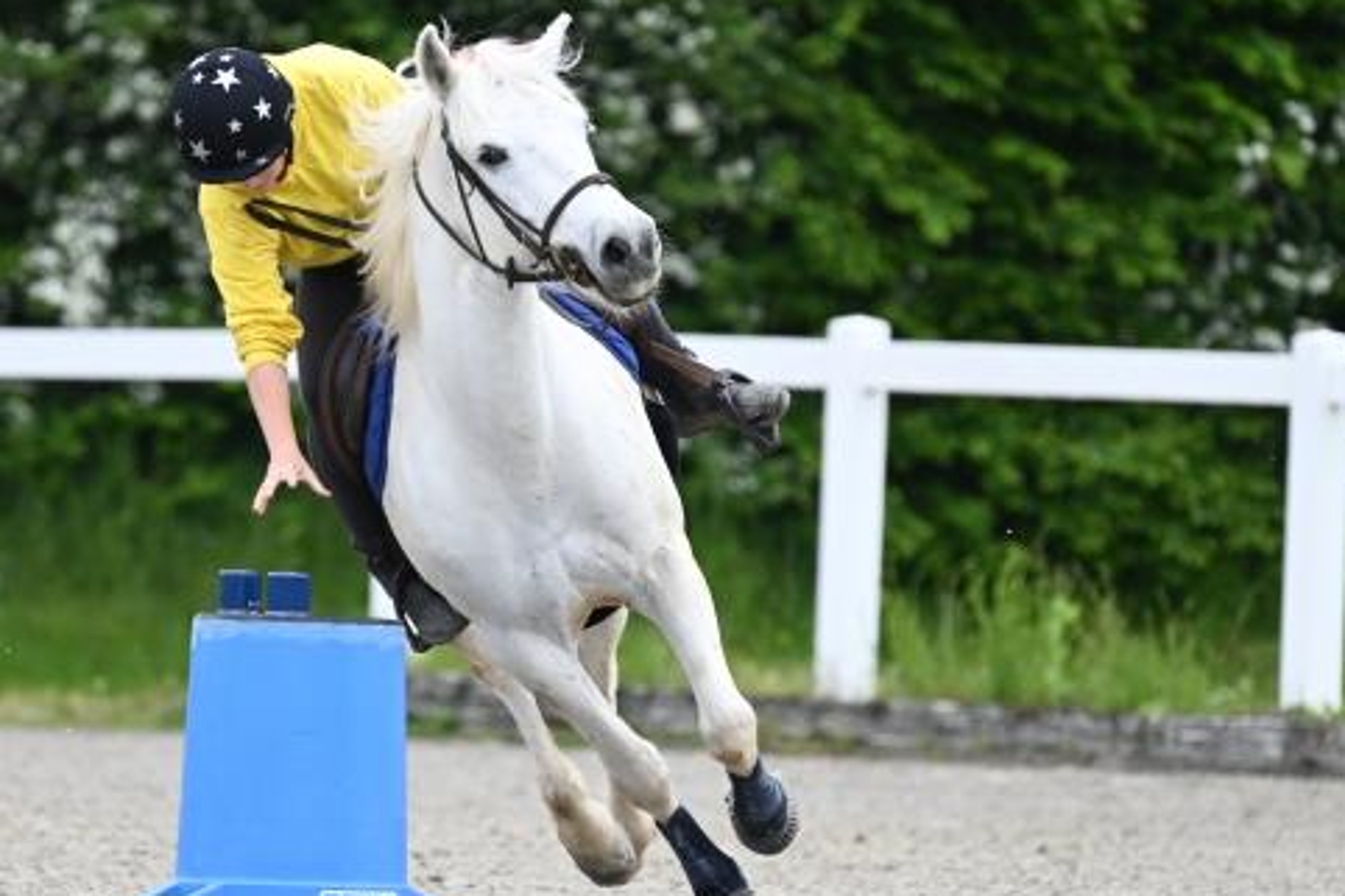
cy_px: 511
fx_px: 21063
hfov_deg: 3.7
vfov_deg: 2.4
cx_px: 513
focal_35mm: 564
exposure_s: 1/1250
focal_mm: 340
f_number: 5.3
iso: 800
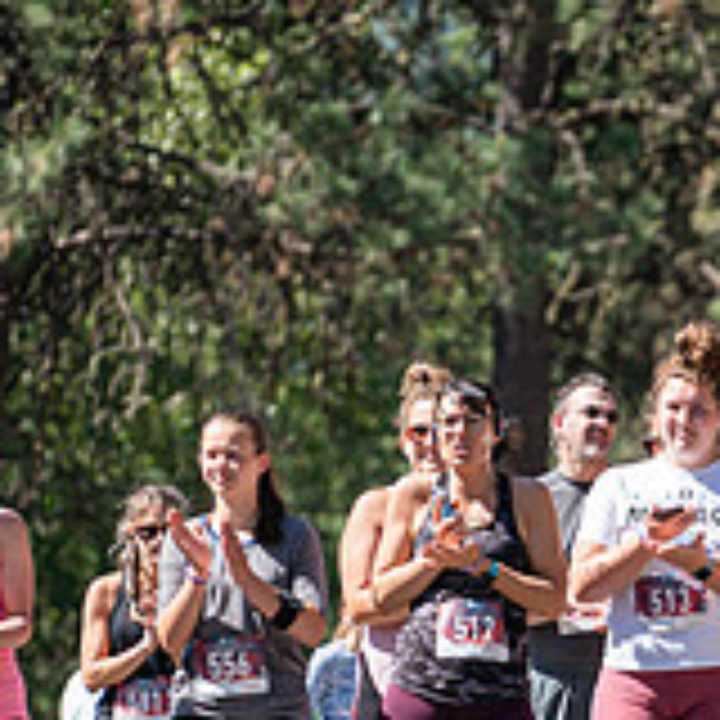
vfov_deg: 2.8
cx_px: 846
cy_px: 605
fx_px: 14543
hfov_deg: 2.8
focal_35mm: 618
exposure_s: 1/500
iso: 100
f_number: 4
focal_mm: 200
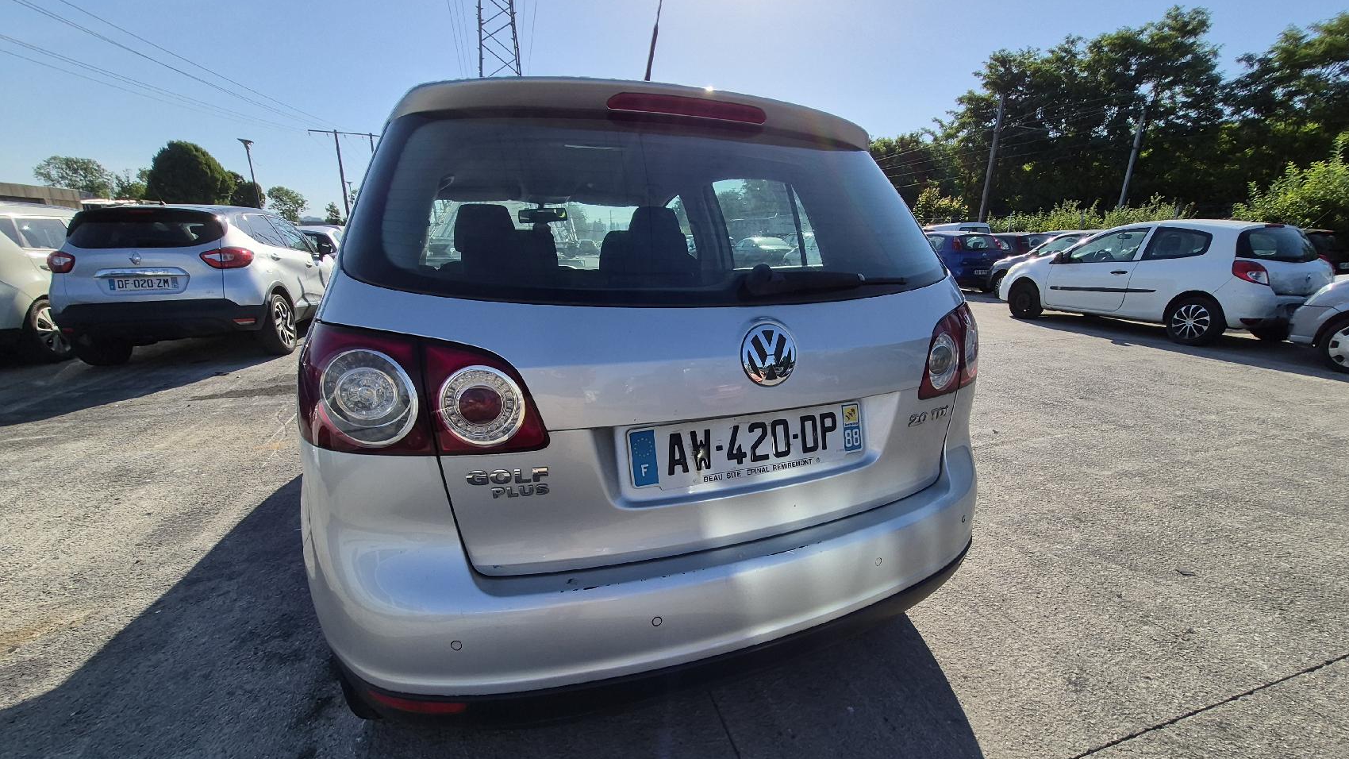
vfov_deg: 70.2
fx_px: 537
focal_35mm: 15
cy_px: 426
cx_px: 701
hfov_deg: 102.9
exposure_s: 1/2500
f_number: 2.2
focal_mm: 1.74
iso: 40
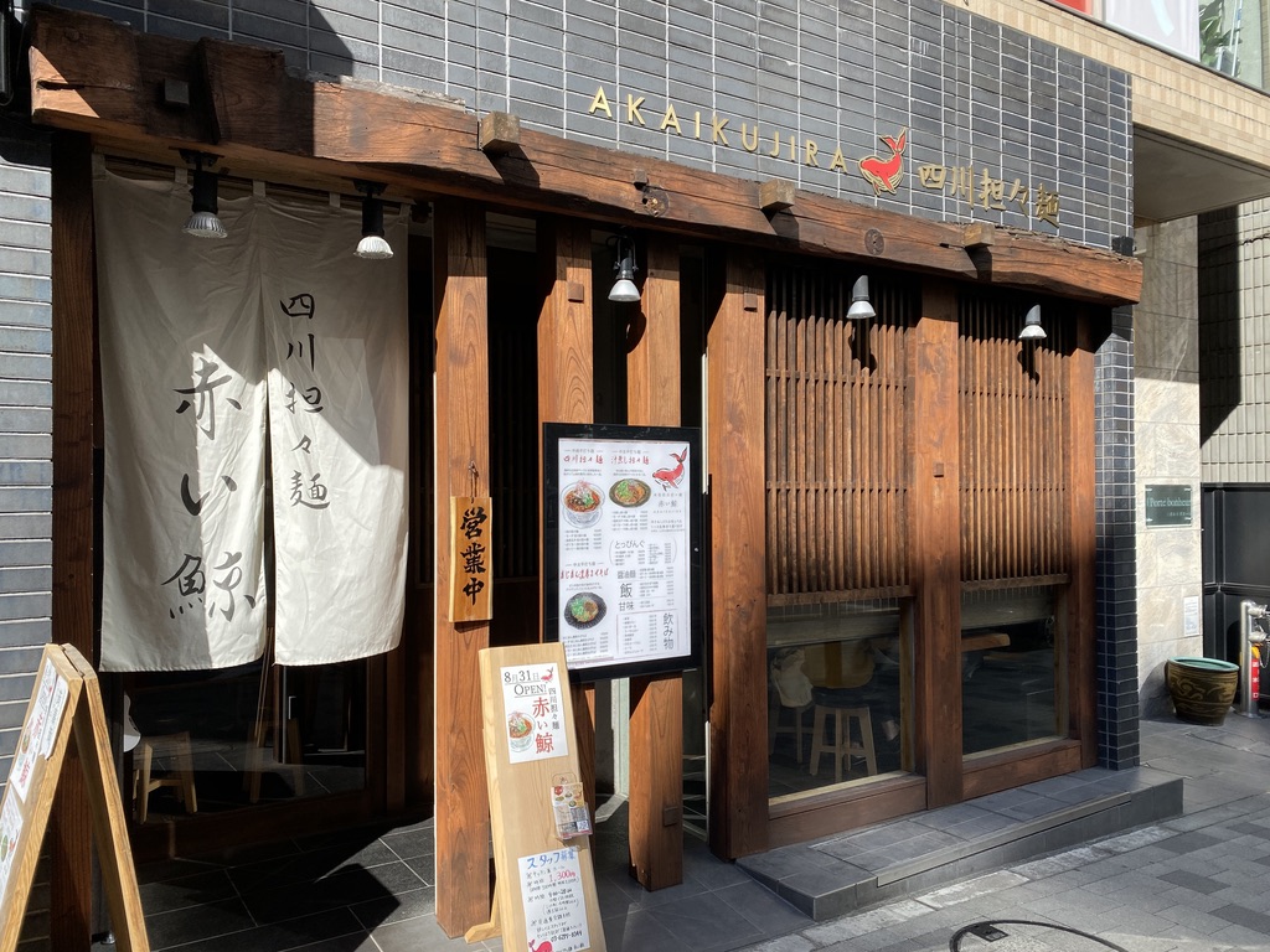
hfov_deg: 67.3
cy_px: 476
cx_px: 635
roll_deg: -0.2
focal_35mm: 26
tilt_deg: -0.3
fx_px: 954
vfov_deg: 53.1
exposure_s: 1/1631
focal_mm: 4.25
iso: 32
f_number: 1.8
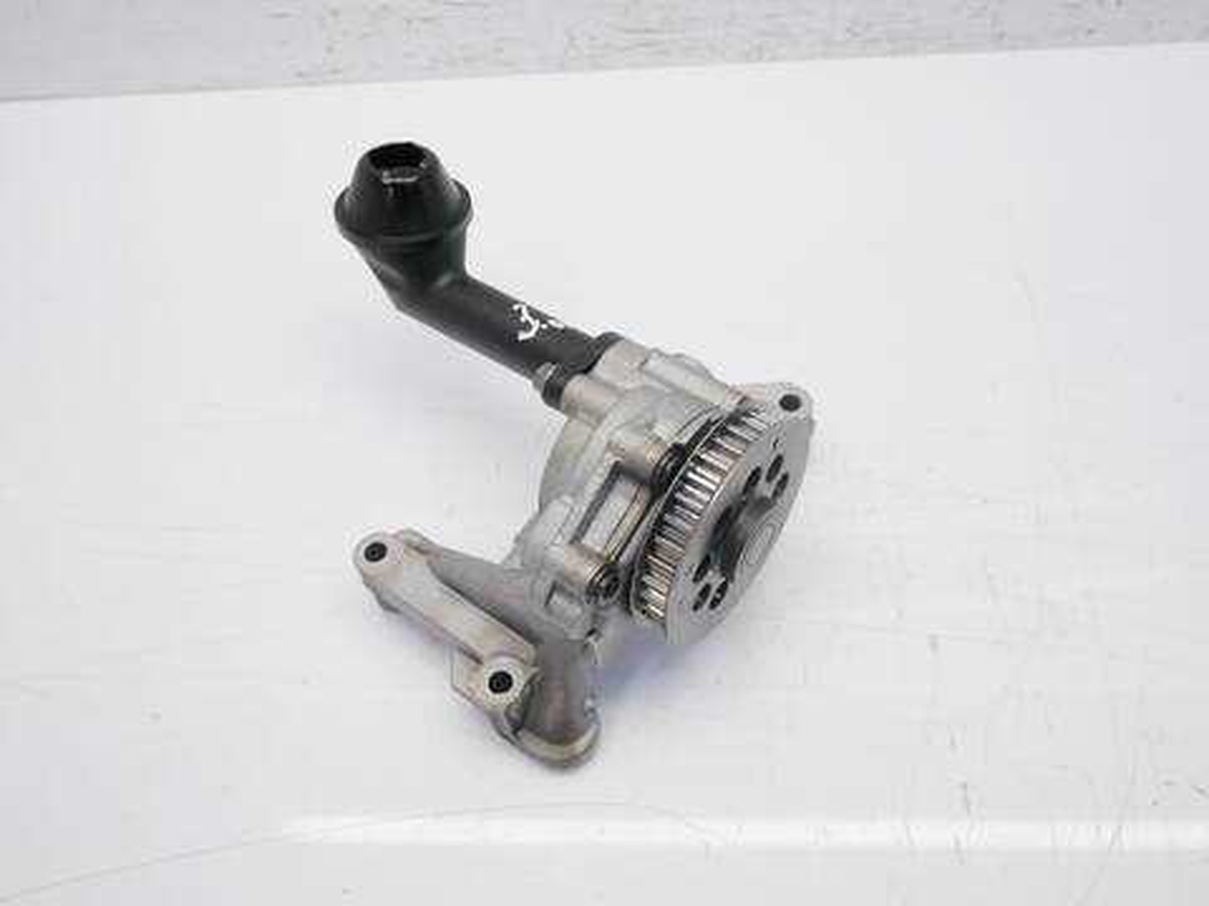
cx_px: 604
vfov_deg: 44.2
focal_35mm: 32
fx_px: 1118
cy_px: 453
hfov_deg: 56.8
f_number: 4.5
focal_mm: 16
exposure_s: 1/125
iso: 200
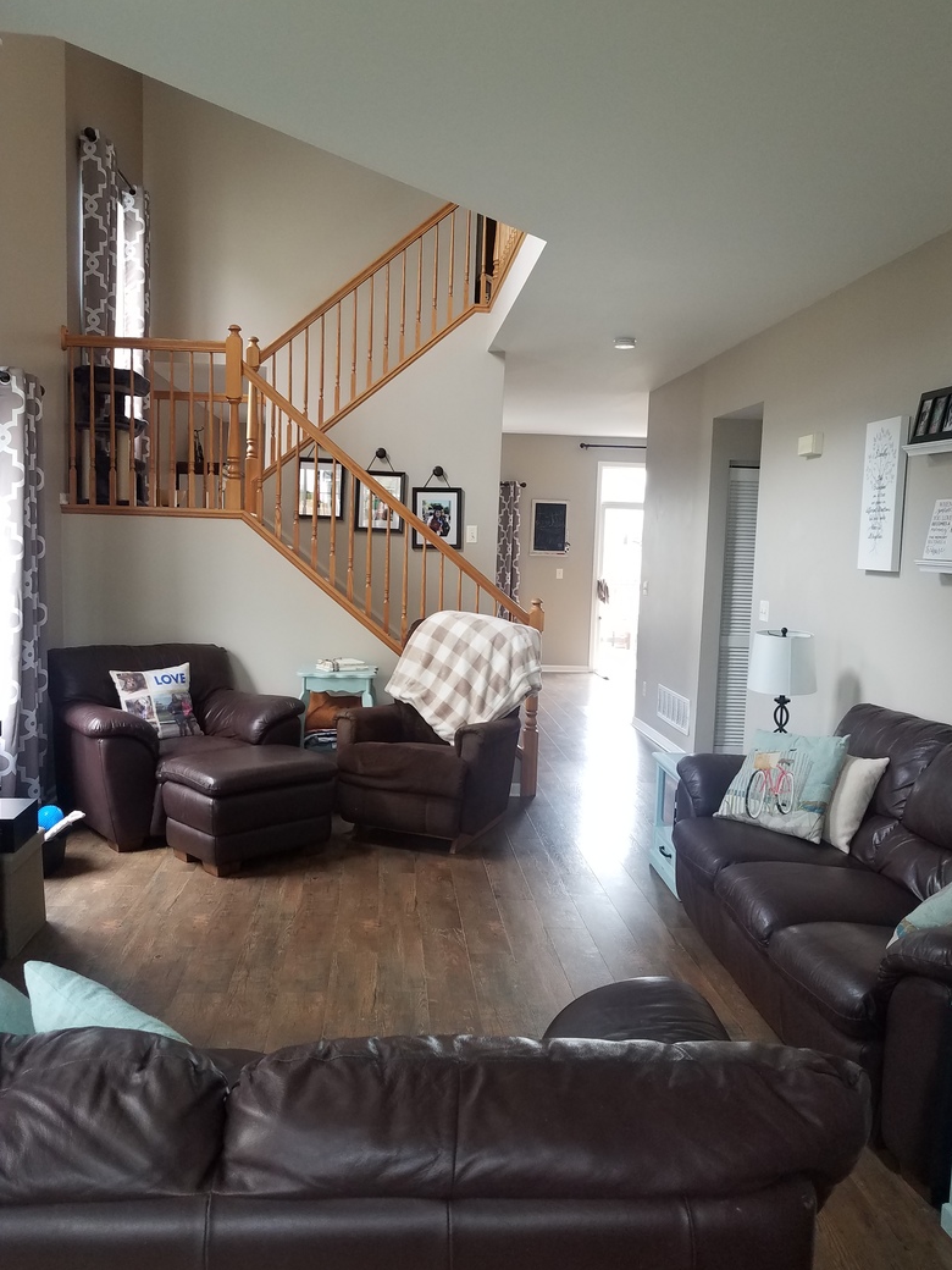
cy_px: 655
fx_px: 990
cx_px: 492
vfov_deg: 65.3
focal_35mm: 27
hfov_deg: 51.3
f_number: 1.7
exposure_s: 1/60
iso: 100
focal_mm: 4.2
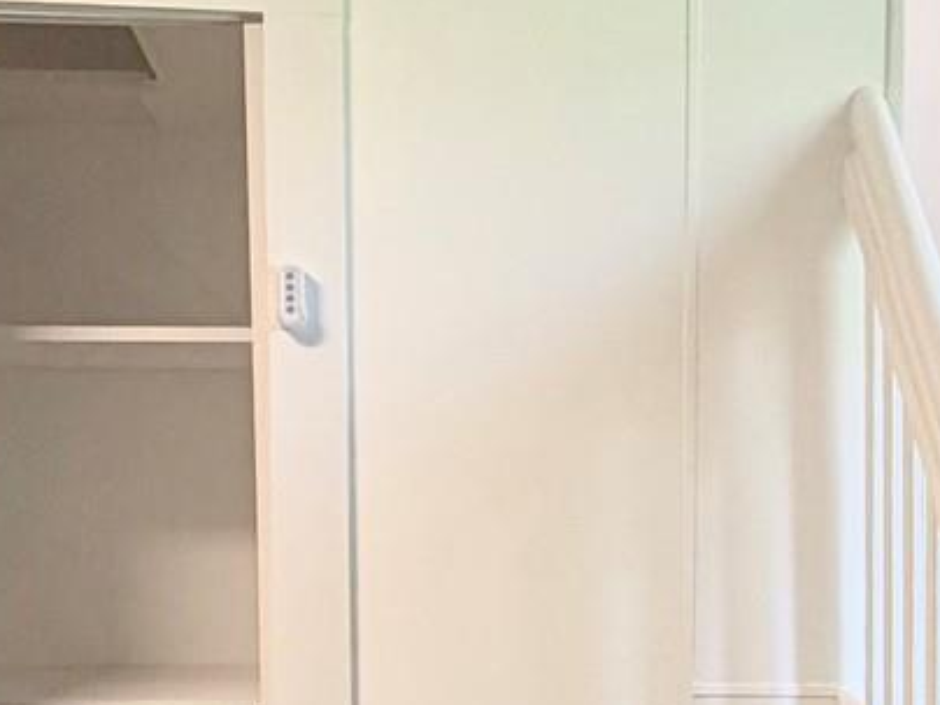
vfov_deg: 20.1
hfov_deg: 27.3
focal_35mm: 71
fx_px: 1928
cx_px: 603
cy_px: 700
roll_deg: +0.6
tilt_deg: -5.4
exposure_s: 1/60
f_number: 2.2
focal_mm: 2.22
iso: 200
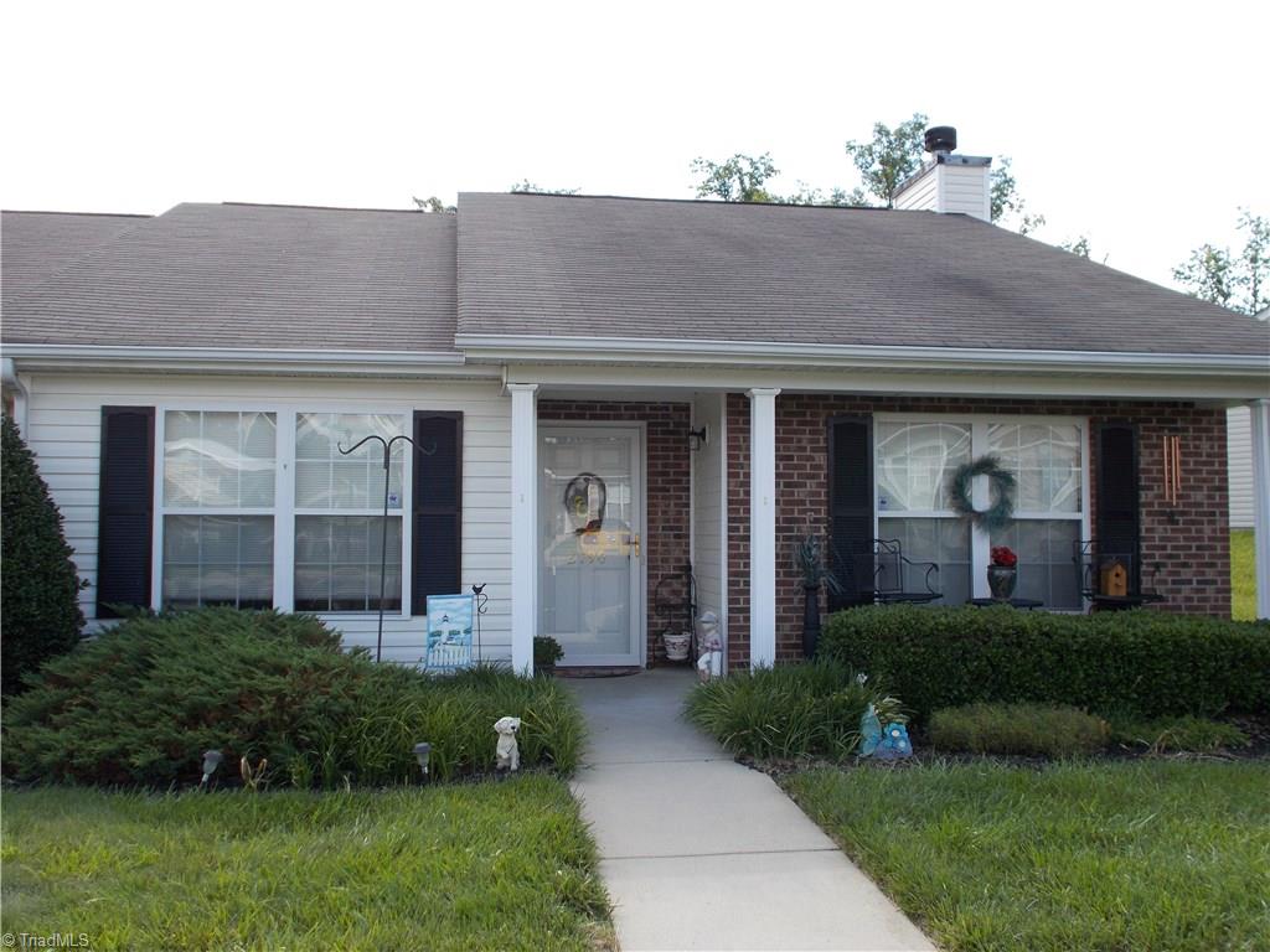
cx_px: 635
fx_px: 1247
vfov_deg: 41.8
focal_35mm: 34
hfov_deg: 54.0
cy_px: 476
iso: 80
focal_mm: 6
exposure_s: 1/250
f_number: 3.6
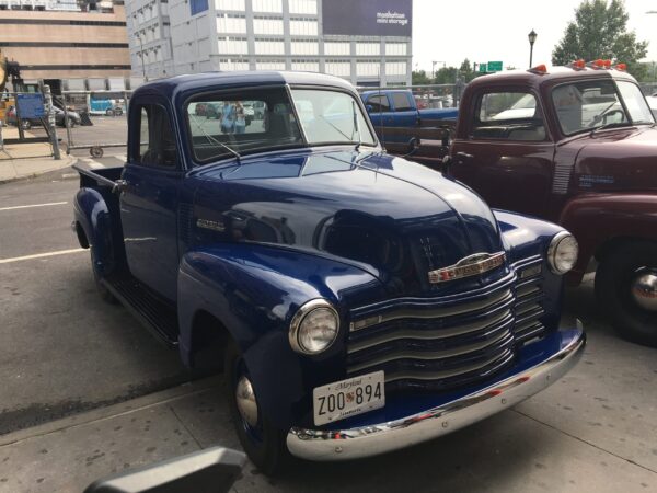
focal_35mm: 29
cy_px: 246
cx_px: 328
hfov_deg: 61.7
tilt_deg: -15.5
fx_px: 550
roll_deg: +1.6
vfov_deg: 48.2
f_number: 2.2
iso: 25
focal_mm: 4.15
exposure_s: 1/229
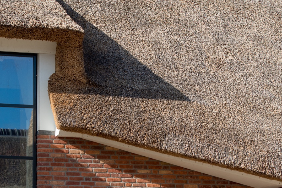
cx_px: 99
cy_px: 162
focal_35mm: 130
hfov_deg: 15.7
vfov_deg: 10.5
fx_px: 1019
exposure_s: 1/2000
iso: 400
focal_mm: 70
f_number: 5.6
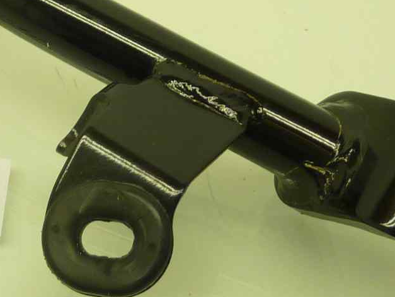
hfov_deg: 18.7
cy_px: 44
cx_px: -14
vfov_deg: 14.4
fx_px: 1165
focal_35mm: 102
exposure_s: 1/30
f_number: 3.3
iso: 80
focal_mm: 4.1
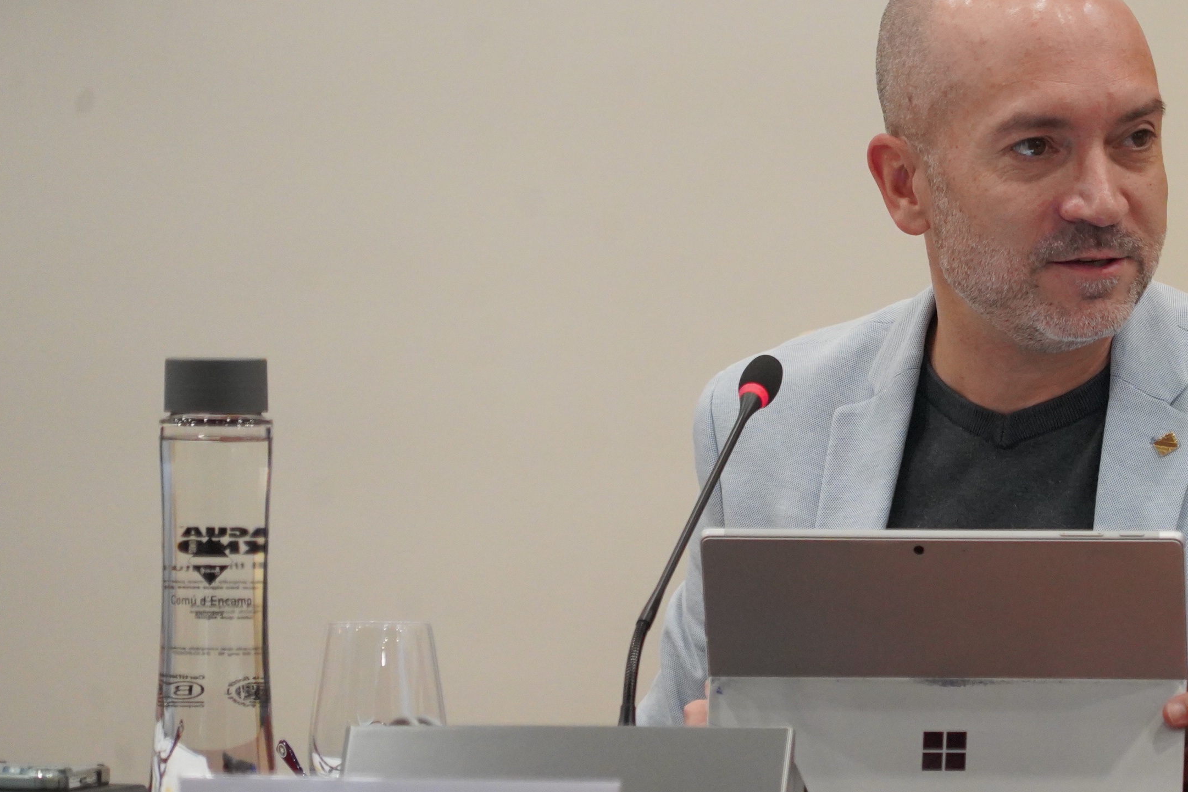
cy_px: 430
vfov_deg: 3.1
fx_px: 14419
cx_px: 960
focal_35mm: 437
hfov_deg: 4.7
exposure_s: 1/250
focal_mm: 240
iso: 6400
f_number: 6.3
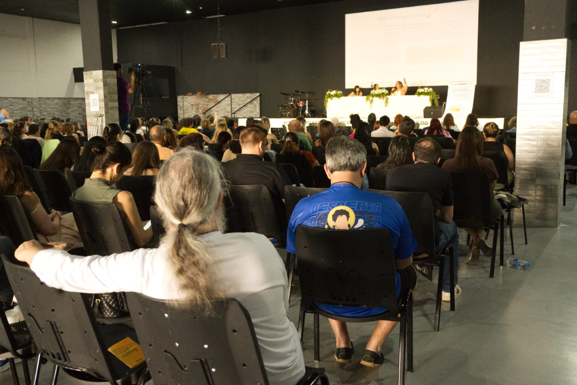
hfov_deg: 53.1
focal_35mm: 36
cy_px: 192
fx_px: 577
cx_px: 294
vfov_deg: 36.9
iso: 20000
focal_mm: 35
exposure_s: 1/100
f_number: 5.6
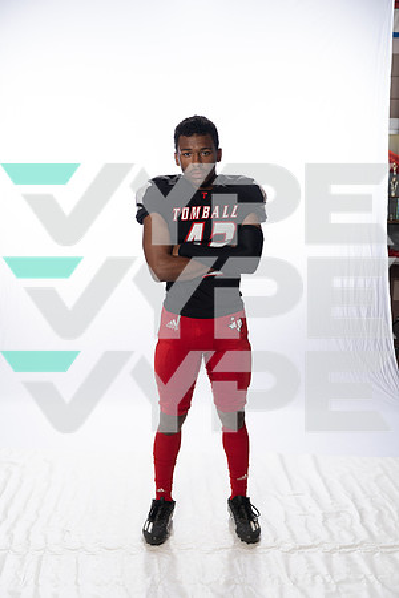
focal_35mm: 42
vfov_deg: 46.4
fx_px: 698
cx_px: 200
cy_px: 299
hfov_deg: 31.9
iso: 400
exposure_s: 1/250
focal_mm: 42
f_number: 4
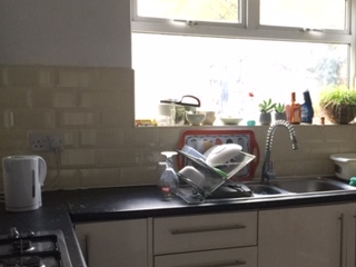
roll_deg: -1.3
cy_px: 161
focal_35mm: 58
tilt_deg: -7.2
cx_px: 309
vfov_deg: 25.2
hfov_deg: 31.9
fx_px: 596
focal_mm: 4.15
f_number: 2.2
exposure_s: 1/33
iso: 80
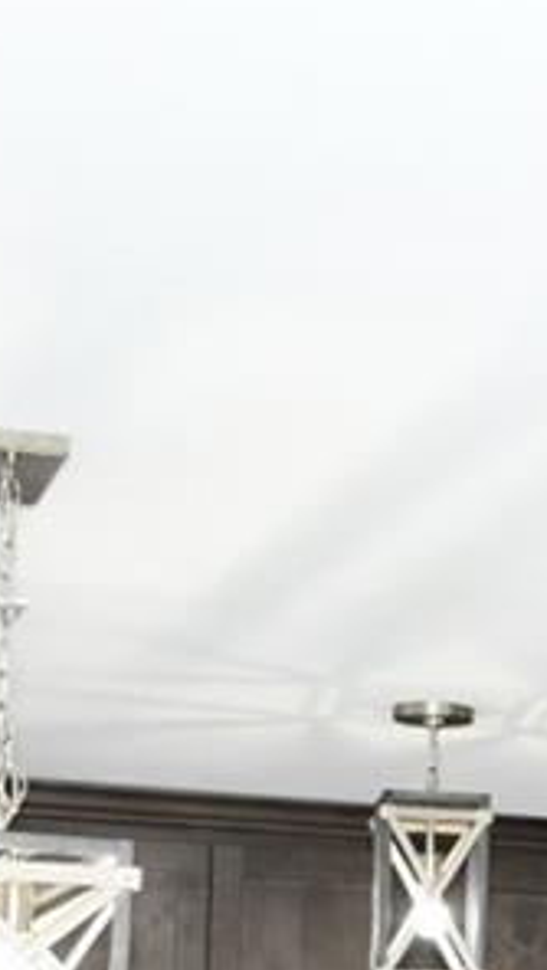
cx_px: 894
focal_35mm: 123
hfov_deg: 9.5
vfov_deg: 17.1
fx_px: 3164
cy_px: 941
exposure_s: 1/60
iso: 280
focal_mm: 23
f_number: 4
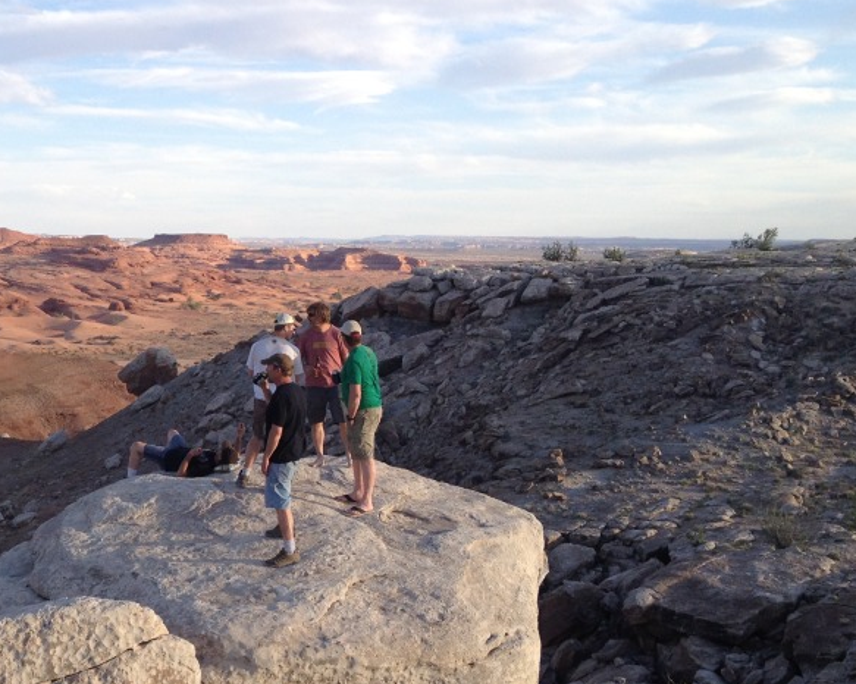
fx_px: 1520
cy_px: 423
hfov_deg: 30.6
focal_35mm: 60
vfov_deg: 25.3
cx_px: 159
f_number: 2.4
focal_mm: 4.28
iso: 50
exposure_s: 1/673
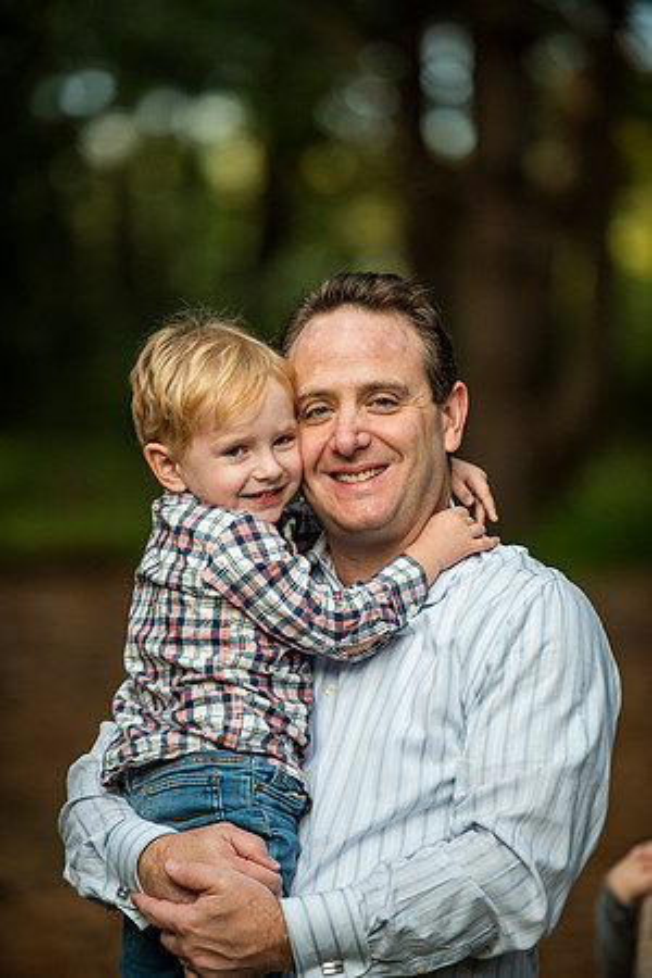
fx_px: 5433
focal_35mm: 200
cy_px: 489
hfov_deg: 6.9
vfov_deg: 10.3
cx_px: 326
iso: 1250
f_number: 3.2
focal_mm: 200
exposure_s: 1/250
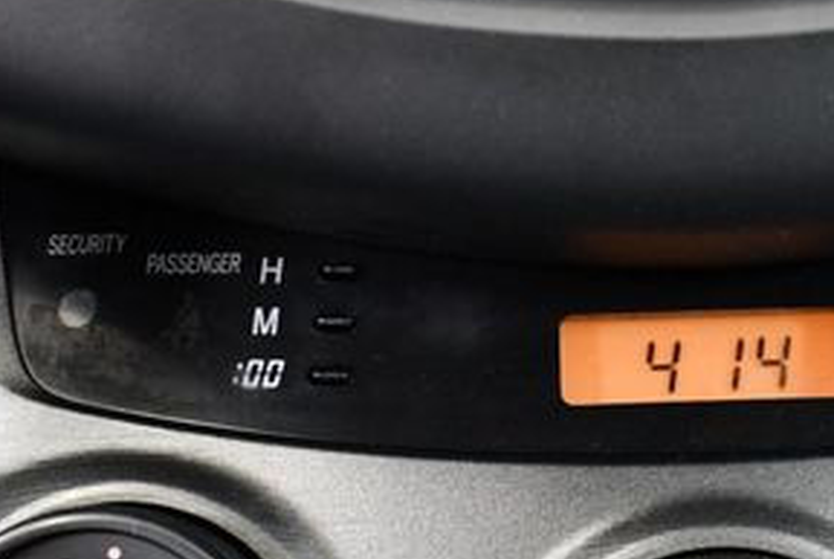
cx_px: 657
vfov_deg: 17.1
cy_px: 391
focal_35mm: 80
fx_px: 1856
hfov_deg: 24.9
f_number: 3.5
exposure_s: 1/60
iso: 3200
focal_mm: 18
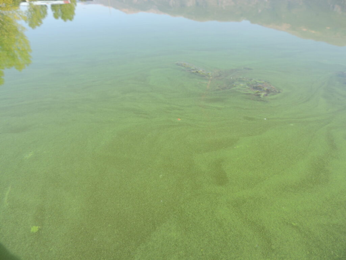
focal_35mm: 24
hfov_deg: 71.6
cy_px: 130
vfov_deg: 56.8
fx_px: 240
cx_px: 173
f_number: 3
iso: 100
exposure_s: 1/500
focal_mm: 4.3
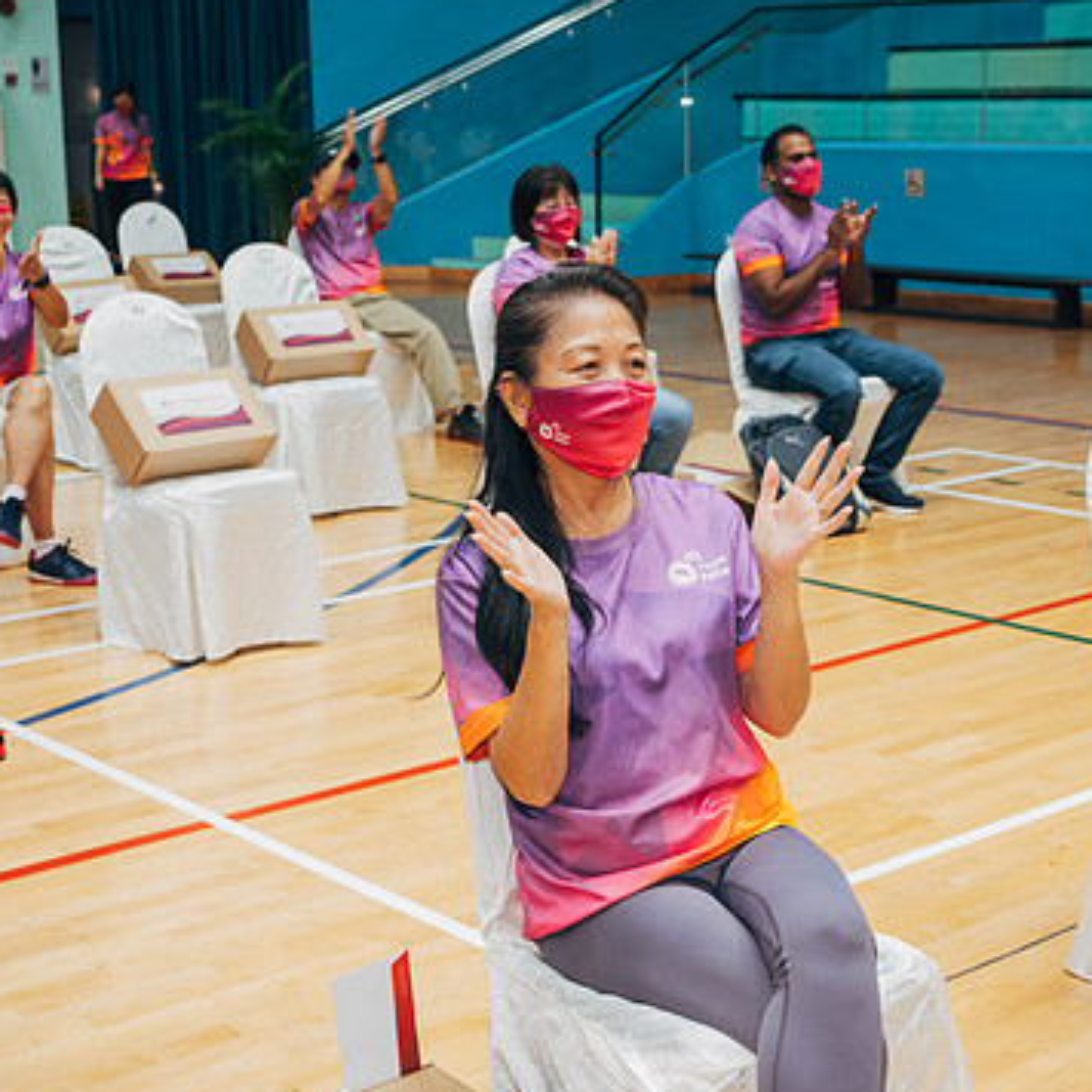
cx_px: 589
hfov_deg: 27.7
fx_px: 2213
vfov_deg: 27.7
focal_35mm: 62
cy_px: 529
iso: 400
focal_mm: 21
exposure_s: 1/125
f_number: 2.8
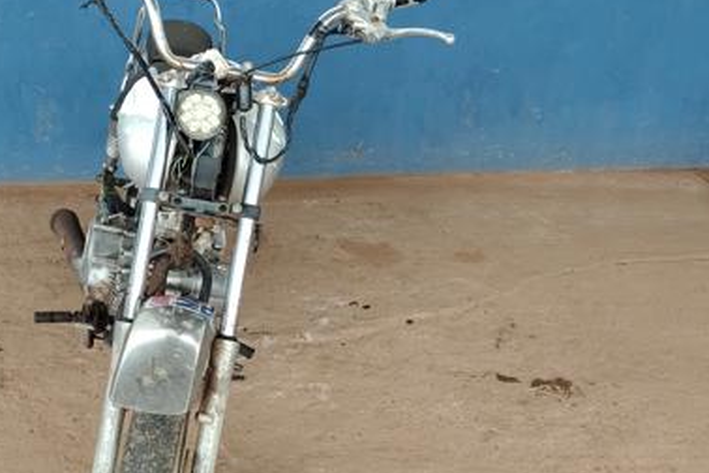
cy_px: 338
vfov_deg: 30.1
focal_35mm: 44
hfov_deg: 43.2
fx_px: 866
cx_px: 184
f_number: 1.7
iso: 359
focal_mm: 4.71
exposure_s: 1/120
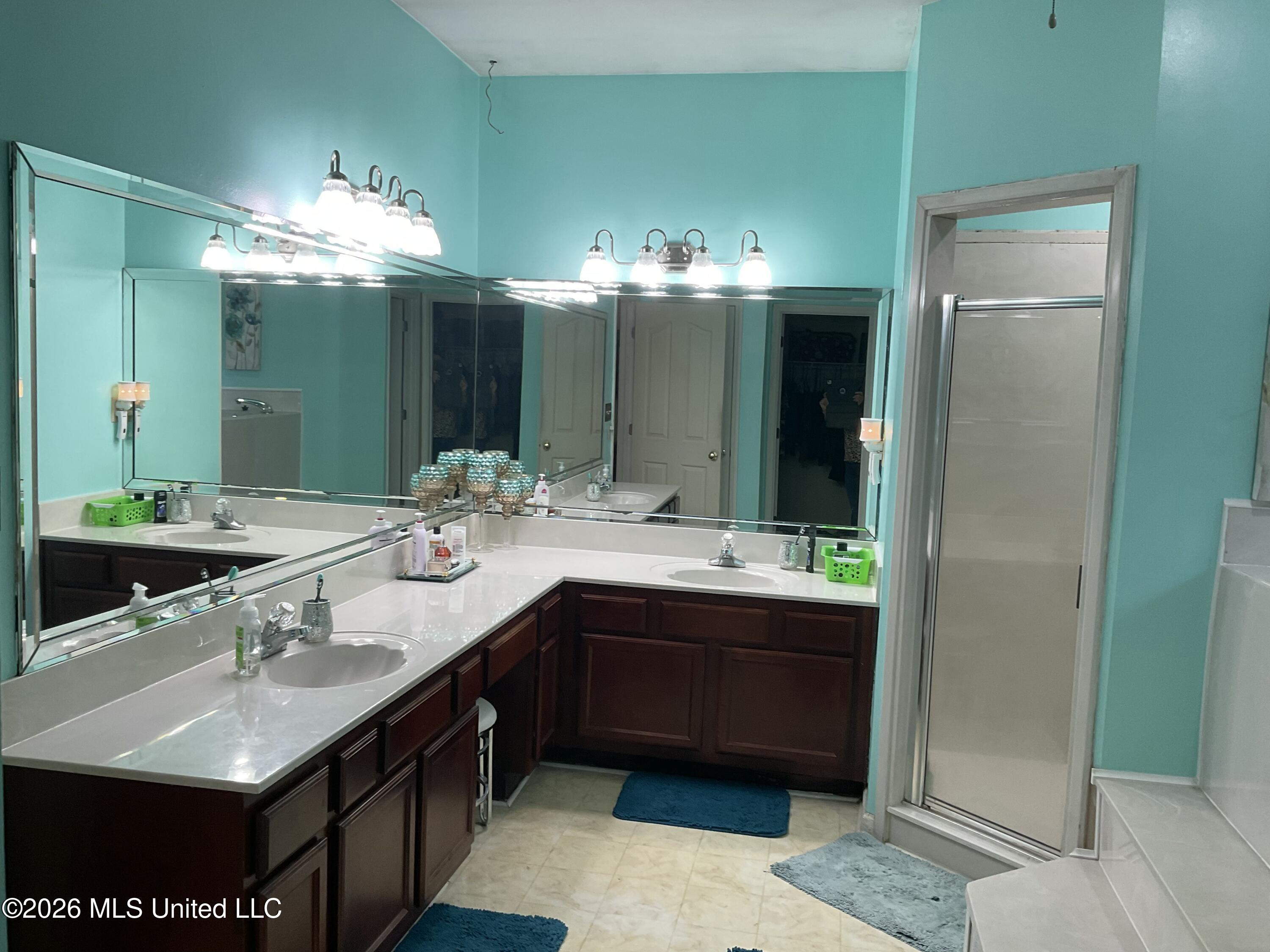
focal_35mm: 29
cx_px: 635
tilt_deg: -6.4
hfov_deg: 61.7
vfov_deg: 48.2
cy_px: 476
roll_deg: -3.3
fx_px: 1064
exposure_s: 1/60
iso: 32
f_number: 1.8
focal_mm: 3
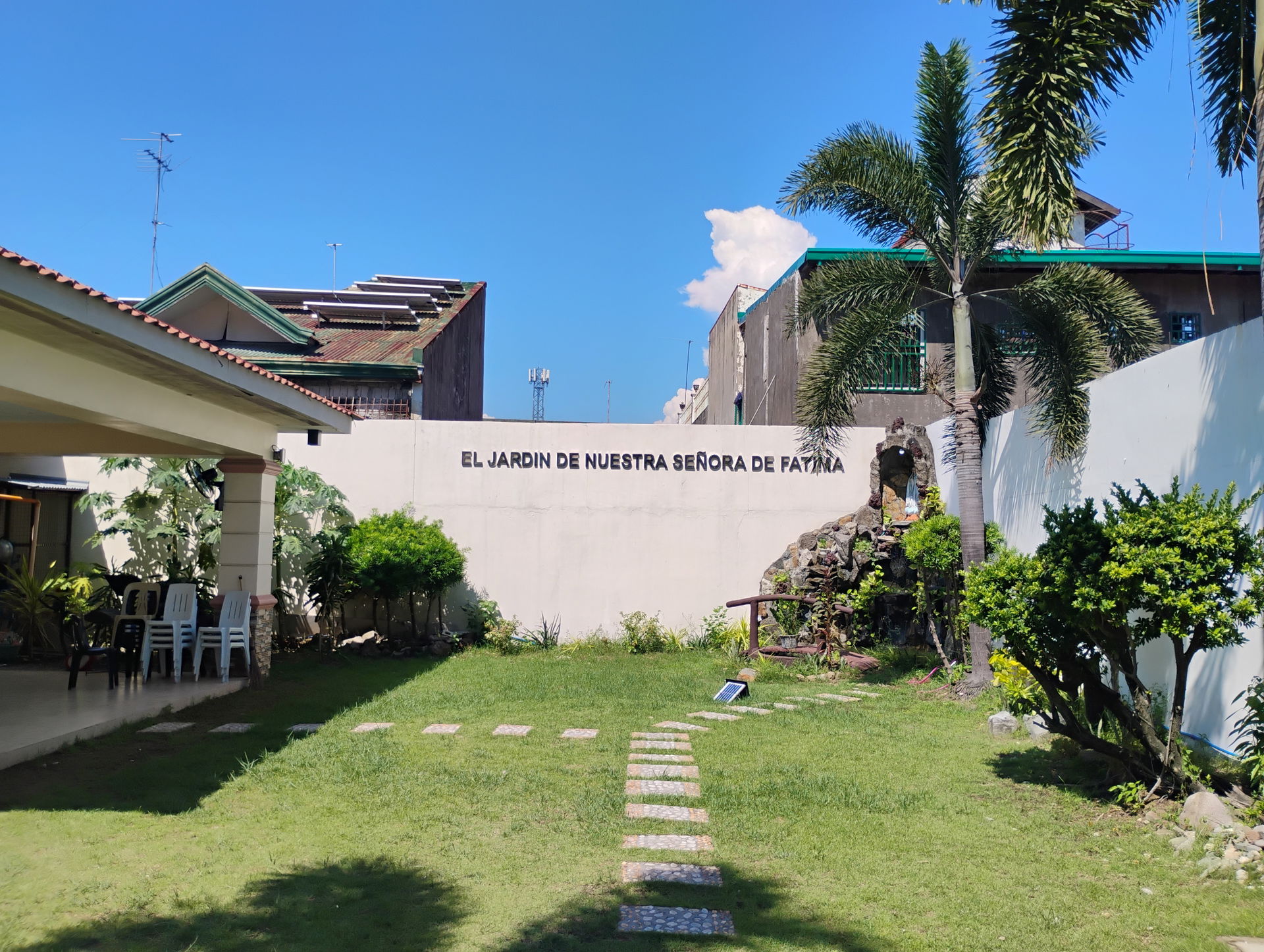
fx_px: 1024
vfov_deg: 49.9
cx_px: 632
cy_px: 476
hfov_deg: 63.4
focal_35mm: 28
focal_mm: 4.26
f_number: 1.8
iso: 100
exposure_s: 1/997
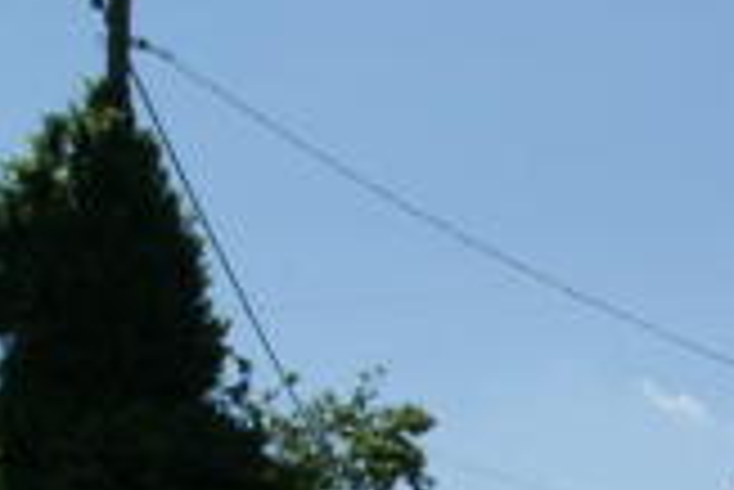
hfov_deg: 15.1
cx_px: 1250
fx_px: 2449
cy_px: 874
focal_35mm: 120
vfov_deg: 10.7
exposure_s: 1/100
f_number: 14
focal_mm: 20
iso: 100
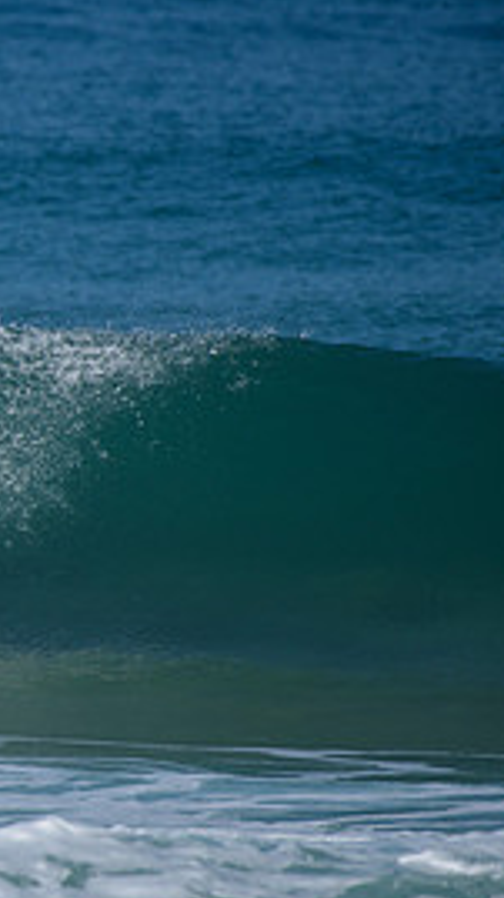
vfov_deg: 1.9
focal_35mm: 1131
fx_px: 26913
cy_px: 526
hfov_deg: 1.1
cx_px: -427
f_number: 5.6
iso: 140
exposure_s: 1/2000
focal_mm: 500
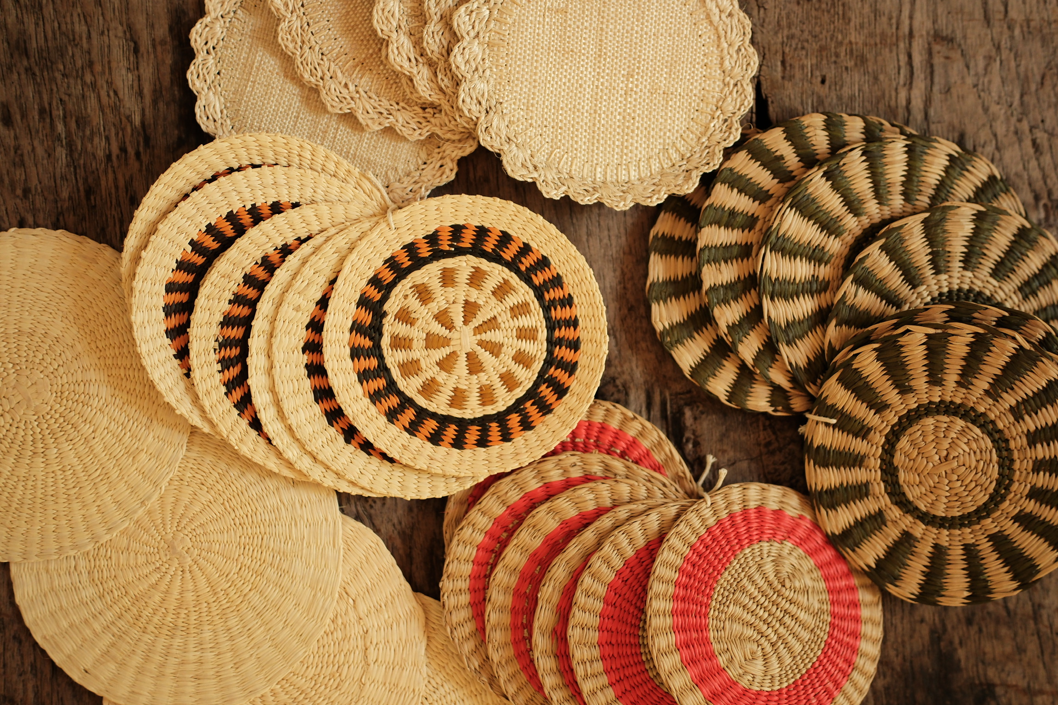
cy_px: 352
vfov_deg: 25.5
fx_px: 1557
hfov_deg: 37.5
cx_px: 529
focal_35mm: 53
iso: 1250
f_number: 1.7
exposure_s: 1/400
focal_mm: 35
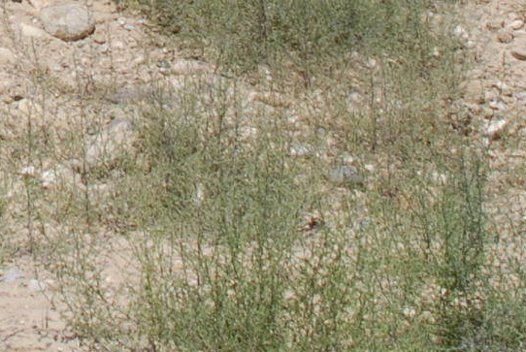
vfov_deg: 7.9
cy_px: -368
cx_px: -203
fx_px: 2429
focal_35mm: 166
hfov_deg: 11.9
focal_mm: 20
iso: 100
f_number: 9.5
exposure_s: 1/180
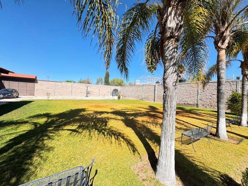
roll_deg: -0.1
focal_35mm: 14
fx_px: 100
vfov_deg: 85.7
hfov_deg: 102.1
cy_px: 93
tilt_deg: +0.1
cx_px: 124
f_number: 2.2
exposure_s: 1/899
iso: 50
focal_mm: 2.22
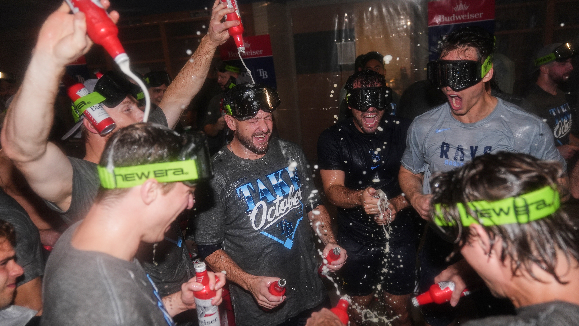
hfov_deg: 67.9
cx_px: 296
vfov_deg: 41.5
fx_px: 430
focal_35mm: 28
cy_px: 158
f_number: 2.8
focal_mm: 26
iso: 800
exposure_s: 1/500
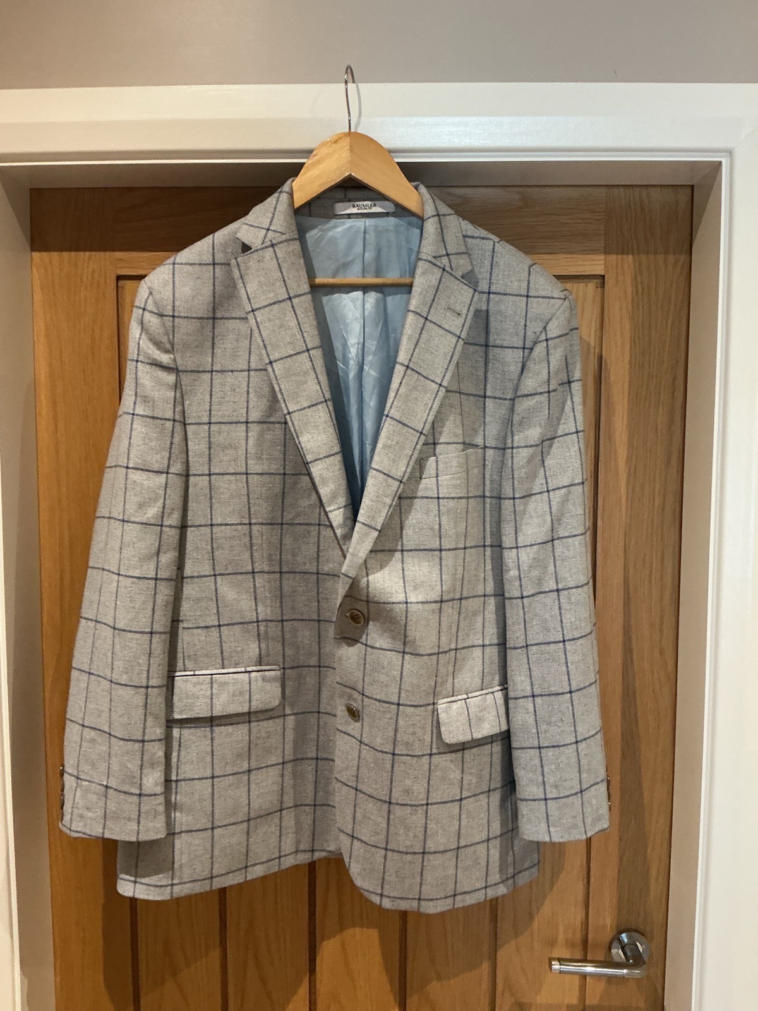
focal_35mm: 29
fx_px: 847
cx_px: 379
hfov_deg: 48.2
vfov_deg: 61.7
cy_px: 506
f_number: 1.8
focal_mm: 3
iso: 200
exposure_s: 1/40
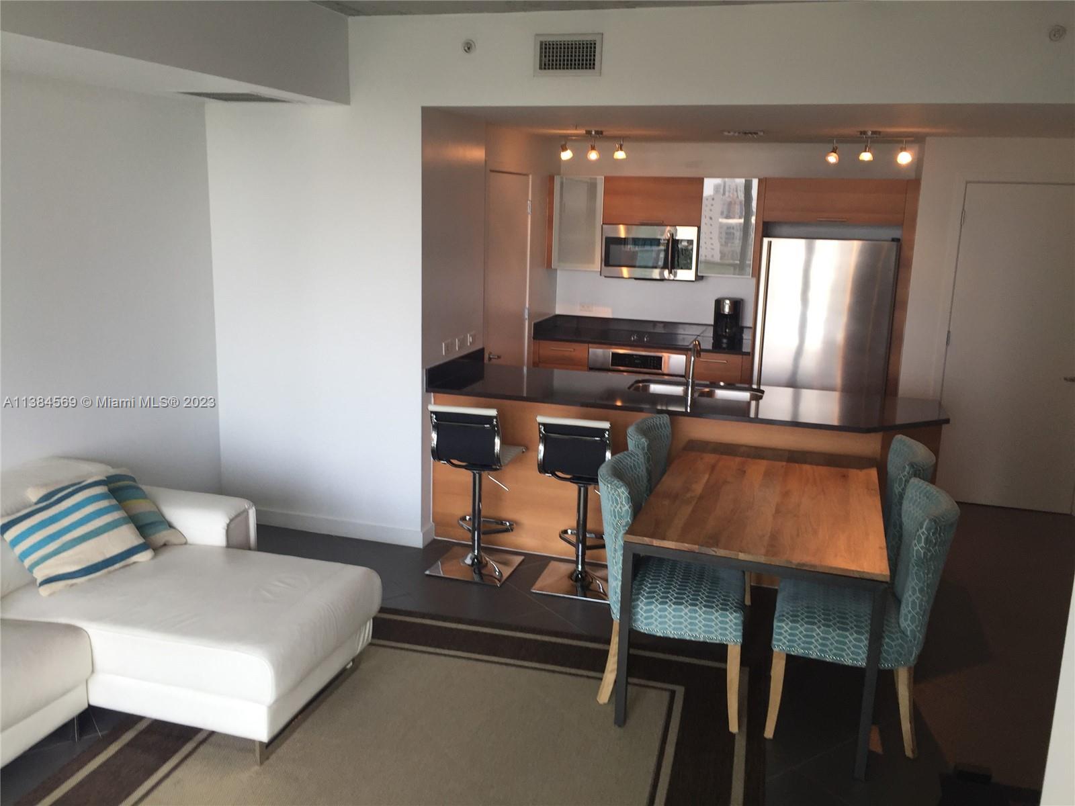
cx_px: 538
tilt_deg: -12.9
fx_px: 901
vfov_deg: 48.2
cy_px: 403
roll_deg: -3.9
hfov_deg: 61.7
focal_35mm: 29
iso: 40
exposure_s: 1/60
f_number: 2.2
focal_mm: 4.15
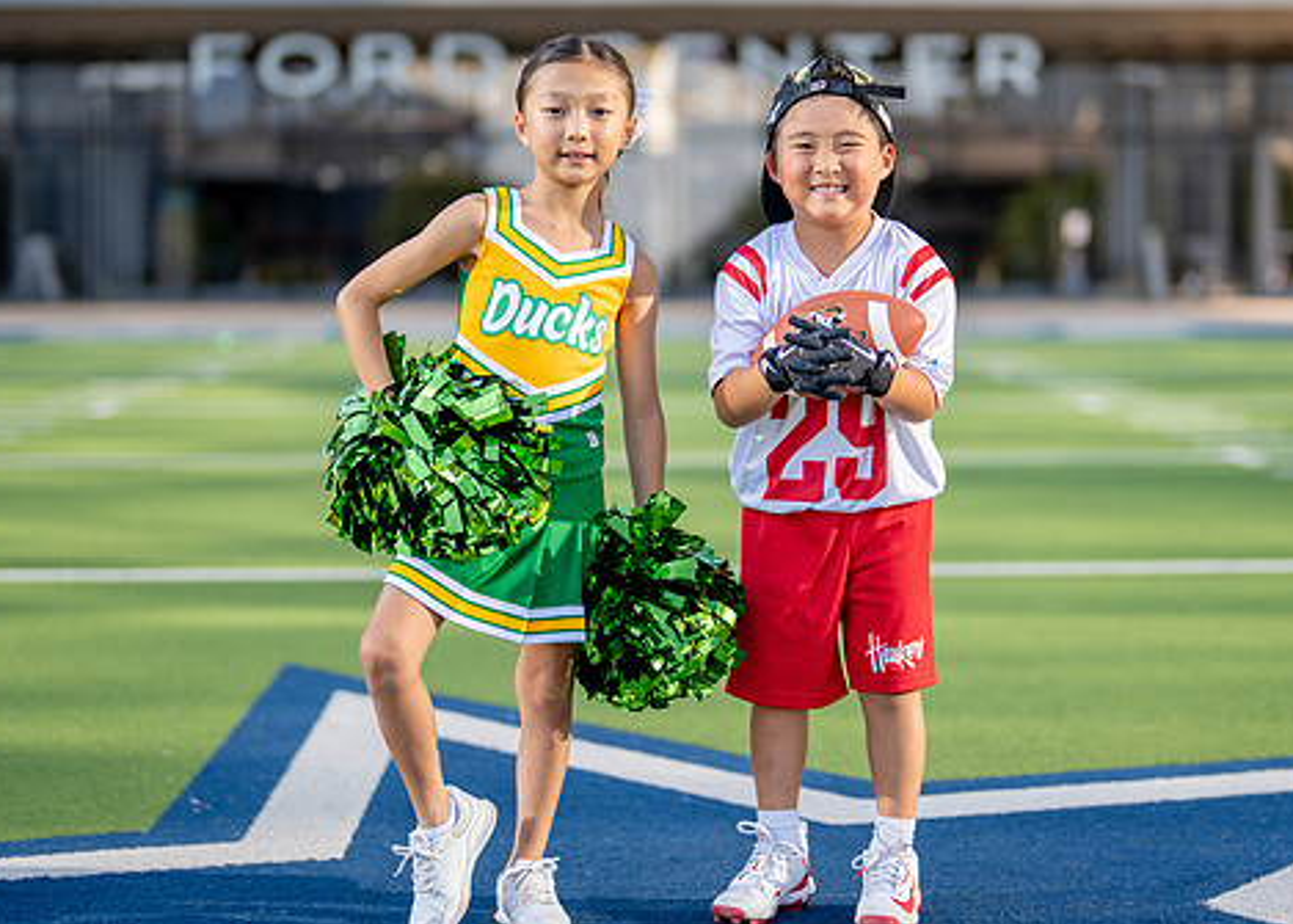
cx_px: 748
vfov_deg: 16.6
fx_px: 3158
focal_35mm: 86
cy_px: 415
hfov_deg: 23.1
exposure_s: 1/4000
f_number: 1.2
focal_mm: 50
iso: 100
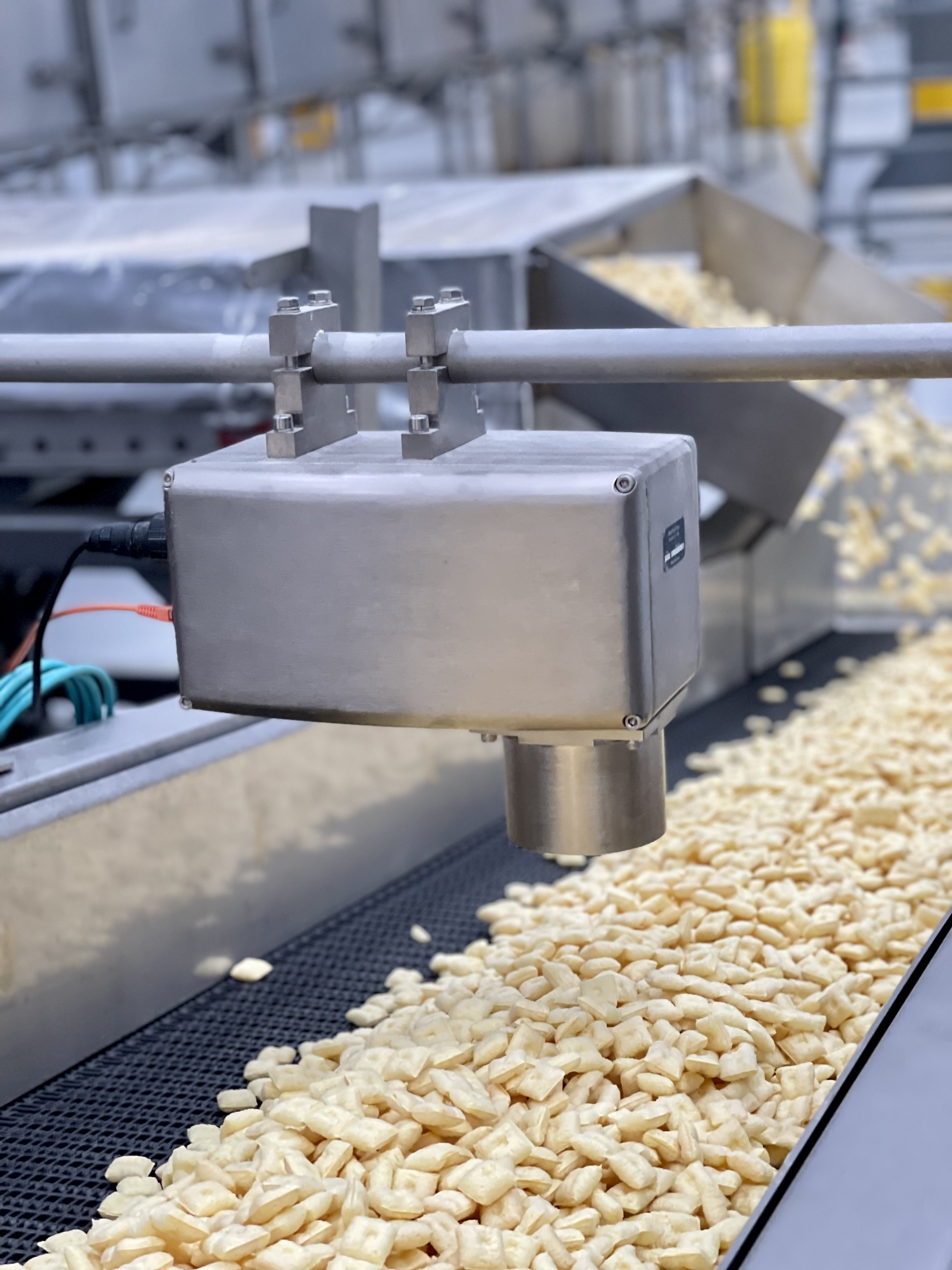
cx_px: 476
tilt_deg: -15.1
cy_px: 635
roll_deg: +5.6
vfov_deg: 30.3
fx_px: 2347
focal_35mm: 64
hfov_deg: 22.9
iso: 160
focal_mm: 7.5
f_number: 2.2
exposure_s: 1/121
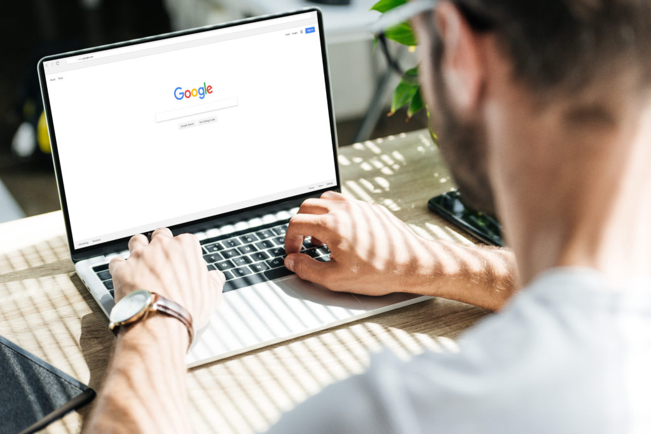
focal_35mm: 82
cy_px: 217
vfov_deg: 16.7
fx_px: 1483
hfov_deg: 24.8
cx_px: 326
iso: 320
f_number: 3.5
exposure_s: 1/640
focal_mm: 82
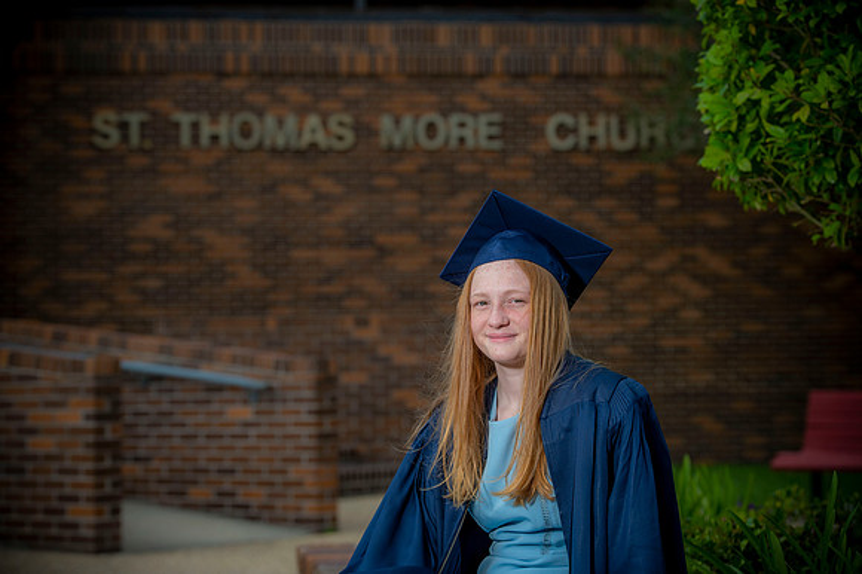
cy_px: 287
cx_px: 431
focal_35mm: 98
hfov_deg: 20.8
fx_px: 2345
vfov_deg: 13.9
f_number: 5
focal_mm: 98
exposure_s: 1/250
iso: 80
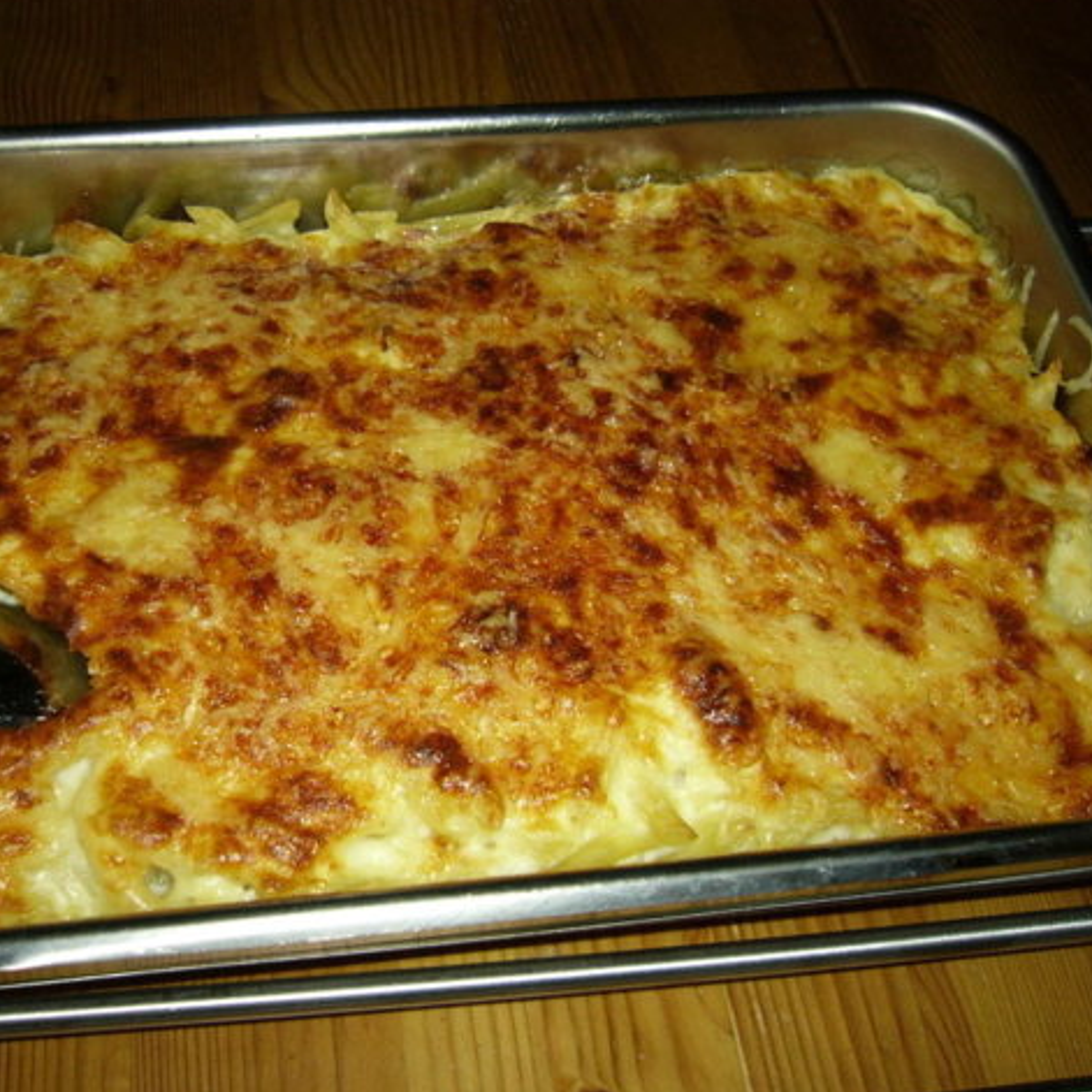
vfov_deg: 40.0
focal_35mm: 42
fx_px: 1499
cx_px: 441
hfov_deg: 39.9
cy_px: 540
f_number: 2.8
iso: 100
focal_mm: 5.8
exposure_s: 1/60
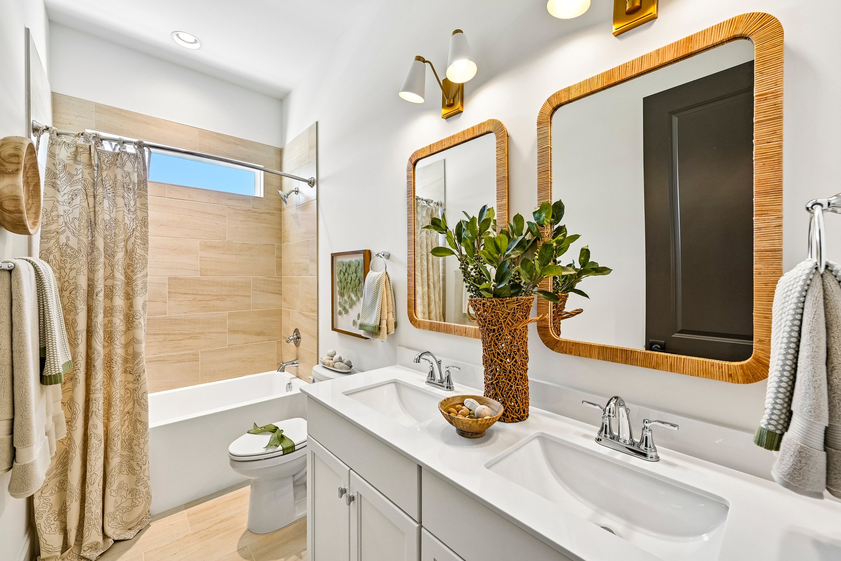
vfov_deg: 81.2
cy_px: 280
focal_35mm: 14
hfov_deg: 104.3
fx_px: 327
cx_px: 420
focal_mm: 14
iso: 200
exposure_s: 1/15
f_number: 8
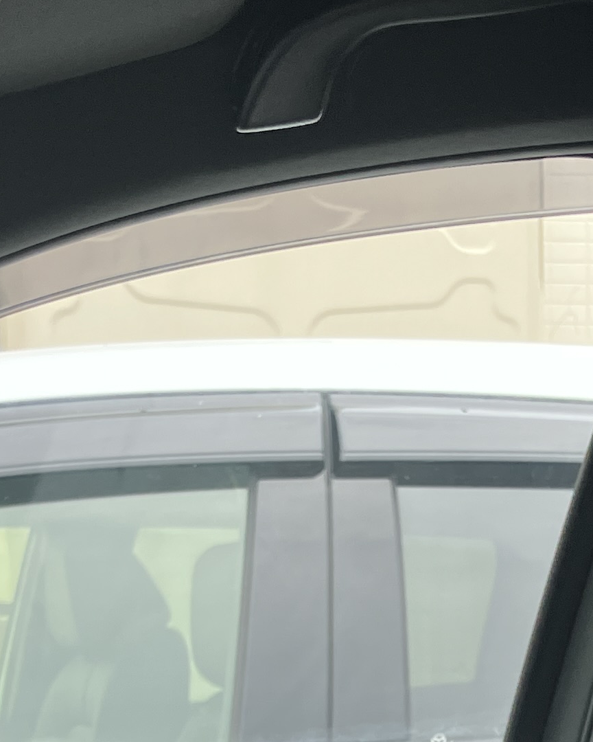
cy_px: 858
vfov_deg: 18.0
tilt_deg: -9.1
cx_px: 224
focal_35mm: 102
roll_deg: -2.5
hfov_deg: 15.1
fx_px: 2238
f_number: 1.8
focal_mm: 3.99
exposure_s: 1/161
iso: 25
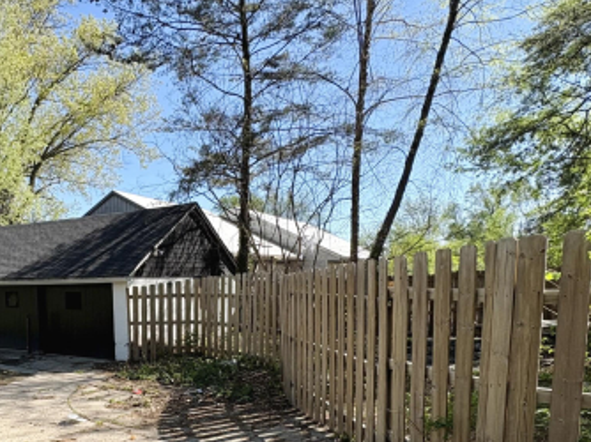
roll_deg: +0.3
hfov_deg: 60.6
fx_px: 478
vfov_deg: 47.5
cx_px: 160
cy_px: 339
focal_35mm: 28
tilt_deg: -6.9
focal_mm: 2.22
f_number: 2.2
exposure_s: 1/821
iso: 40
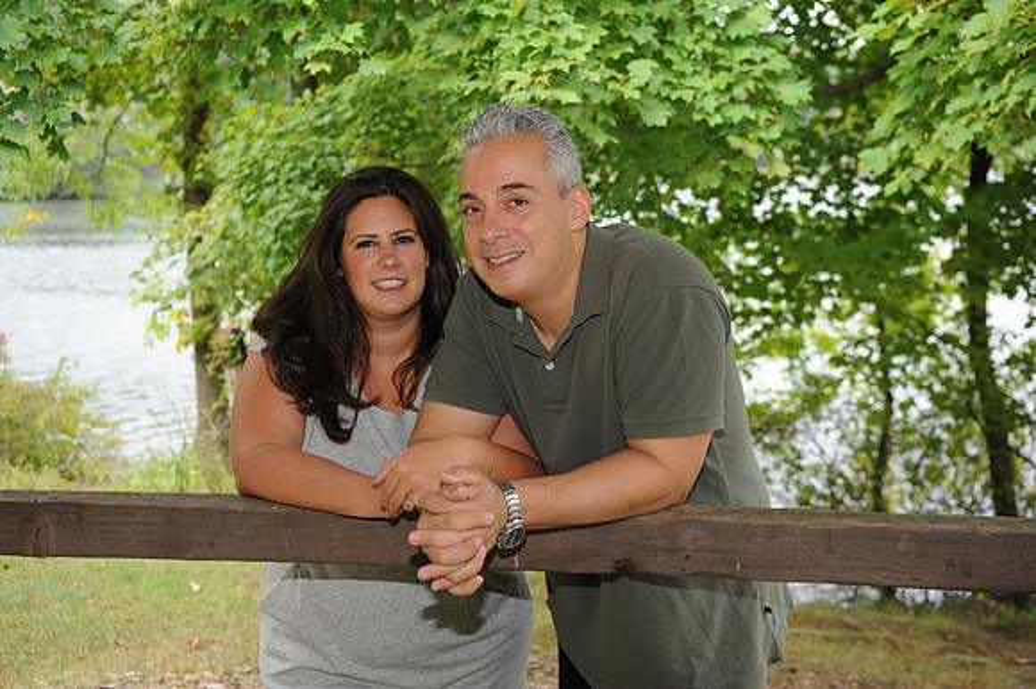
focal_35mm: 55
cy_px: 344
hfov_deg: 36.3
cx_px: 518
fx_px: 1582
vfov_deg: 24.6
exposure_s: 1/160
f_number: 5.6
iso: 500
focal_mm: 55
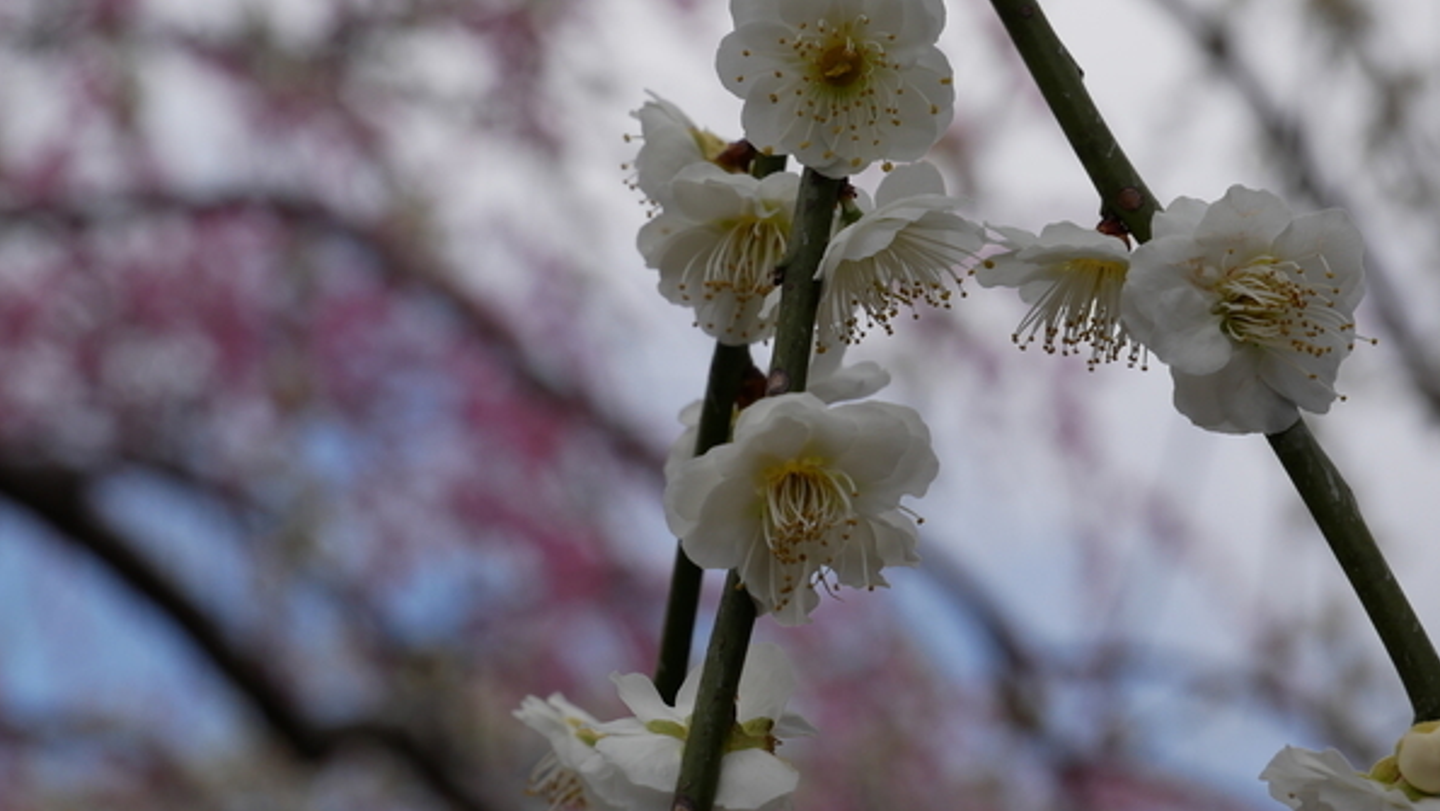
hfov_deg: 16.3
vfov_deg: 9.2
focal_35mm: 132
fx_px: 5041
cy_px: 275
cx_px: 721
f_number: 9
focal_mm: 60
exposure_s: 1/500
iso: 200
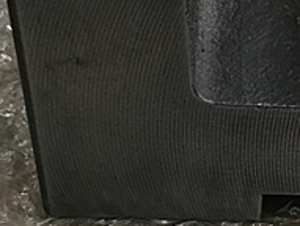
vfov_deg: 15.3
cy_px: 102
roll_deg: -8.5
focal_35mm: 97
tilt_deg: -43.3
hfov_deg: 19.6
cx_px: 300
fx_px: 842
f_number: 2.2
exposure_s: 1/30
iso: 40
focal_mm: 4.15
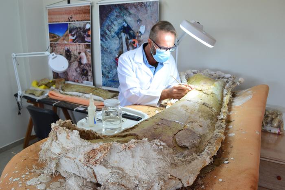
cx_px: 142
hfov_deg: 61.9
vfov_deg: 43.6
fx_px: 238
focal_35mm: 30
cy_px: 95
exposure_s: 1/25
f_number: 6.3
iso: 400
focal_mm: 20
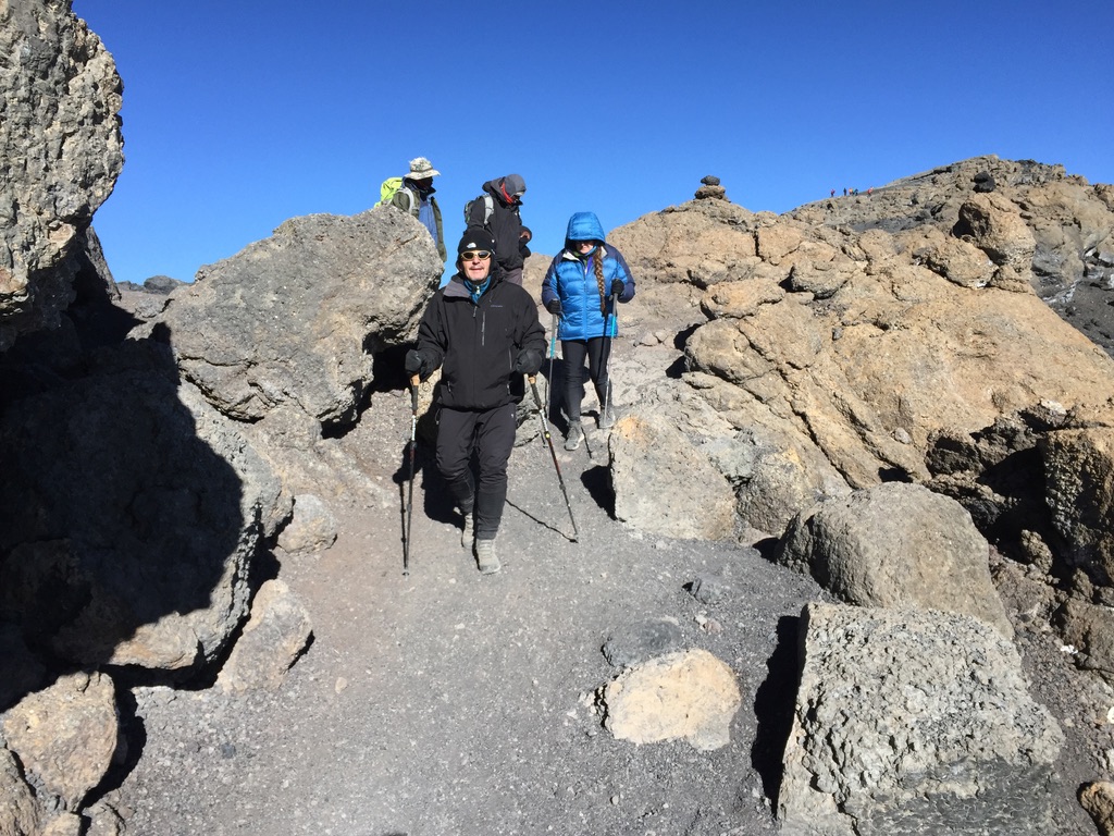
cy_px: 418
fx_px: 933
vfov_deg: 48.2
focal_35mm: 29
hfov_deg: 61.7
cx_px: 557
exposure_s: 1/1721
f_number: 2.2
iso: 32
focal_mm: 4.15
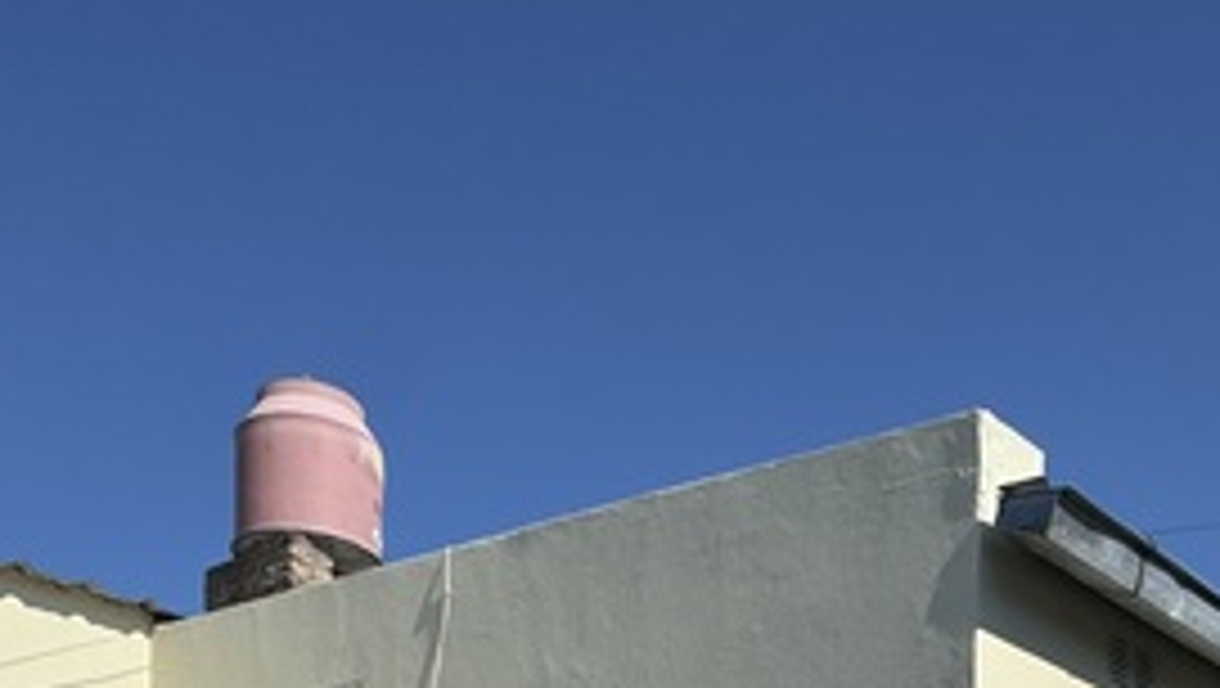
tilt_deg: -1.6
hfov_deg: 45.2
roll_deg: -0.7
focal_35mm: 45
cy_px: 1237
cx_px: 734
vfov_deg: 19.7
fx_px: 1457
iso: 50
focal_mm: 2.22
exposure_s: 1/4630
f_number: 2.2
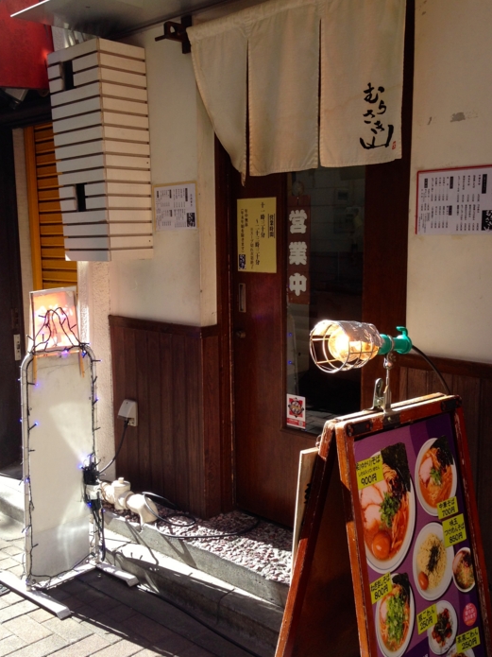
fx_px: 720
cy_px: 340
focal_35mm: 38
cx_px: 220
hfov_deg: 37.7
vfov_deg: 49.0
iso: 50
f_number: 2.4
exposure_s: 1/226
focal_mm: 4.12
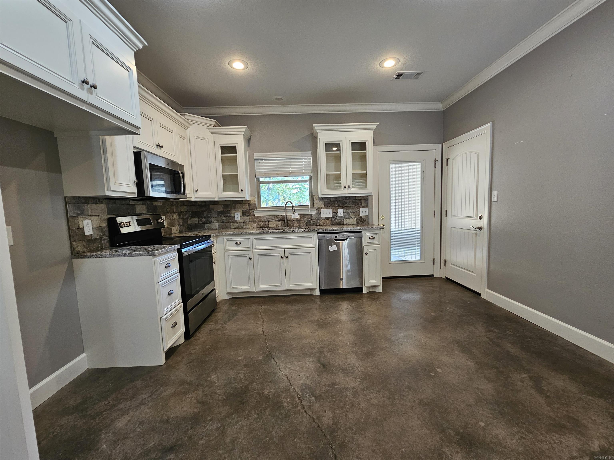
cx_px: 307
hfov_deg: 106.2
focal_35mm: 13
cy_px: 230
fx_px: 231
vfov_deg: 89.9
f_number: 2.2
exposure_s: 1/60
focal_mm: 2.2
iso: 200
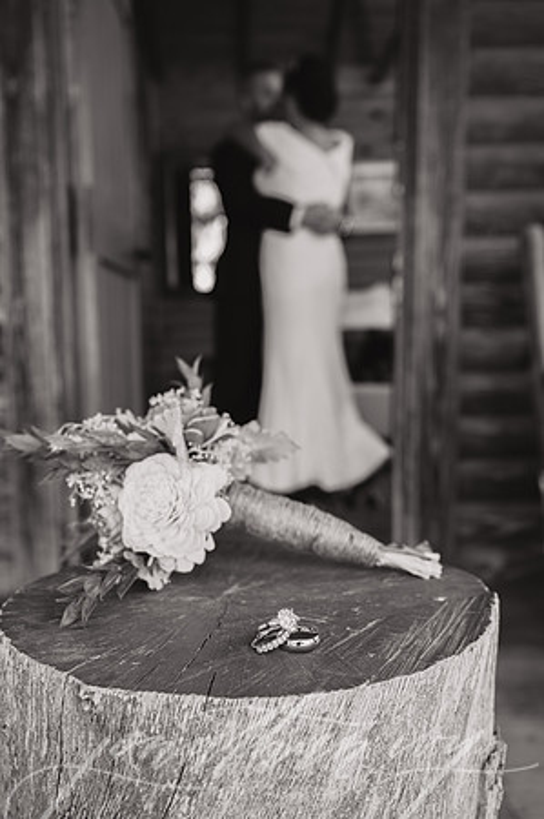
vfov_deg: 58.0
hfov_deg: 40.4
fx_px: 738
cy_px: 410
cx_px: 272
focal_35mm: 32
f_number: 4.5
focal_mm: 32.5
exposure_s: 1/200
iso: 500
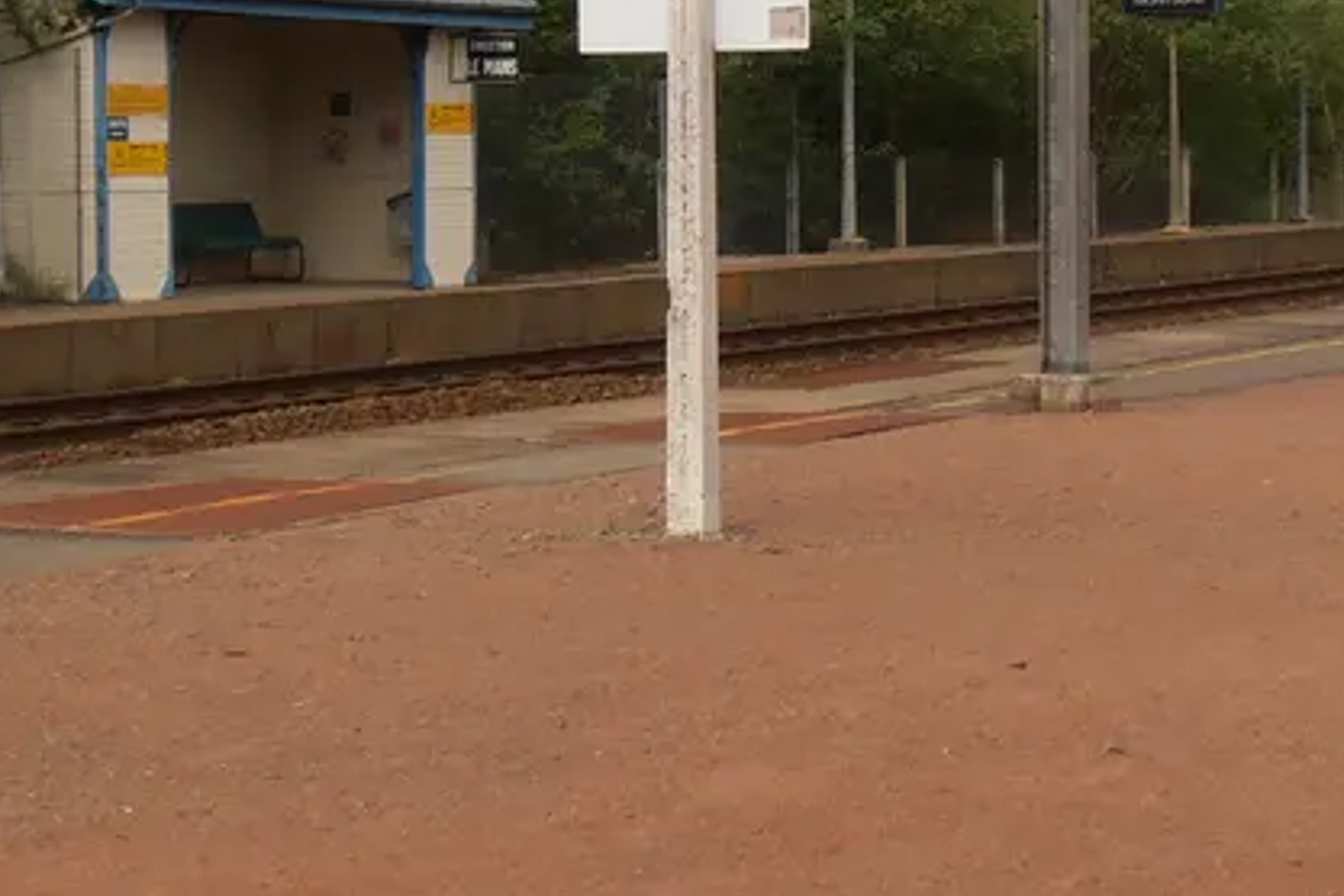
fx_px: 4405
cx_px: 683
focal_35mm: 118
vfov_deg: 11.6
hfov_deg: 17.3
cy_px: 193
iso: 80
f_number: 3.9
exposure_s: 1/1000
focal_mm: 6.61
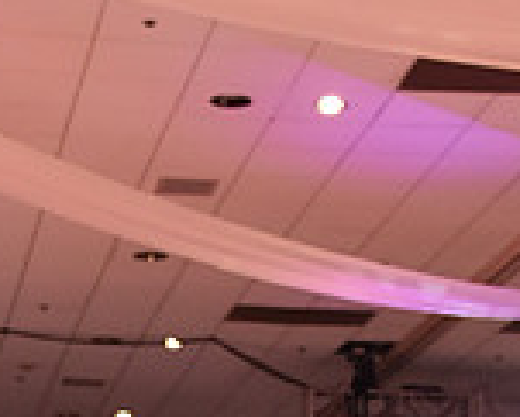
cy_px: 875
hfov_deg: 10.7
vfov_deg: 8.1
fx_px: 2772
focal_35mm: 180
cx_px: 91
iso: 2000
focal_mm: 50
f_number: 5
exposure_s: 1/500
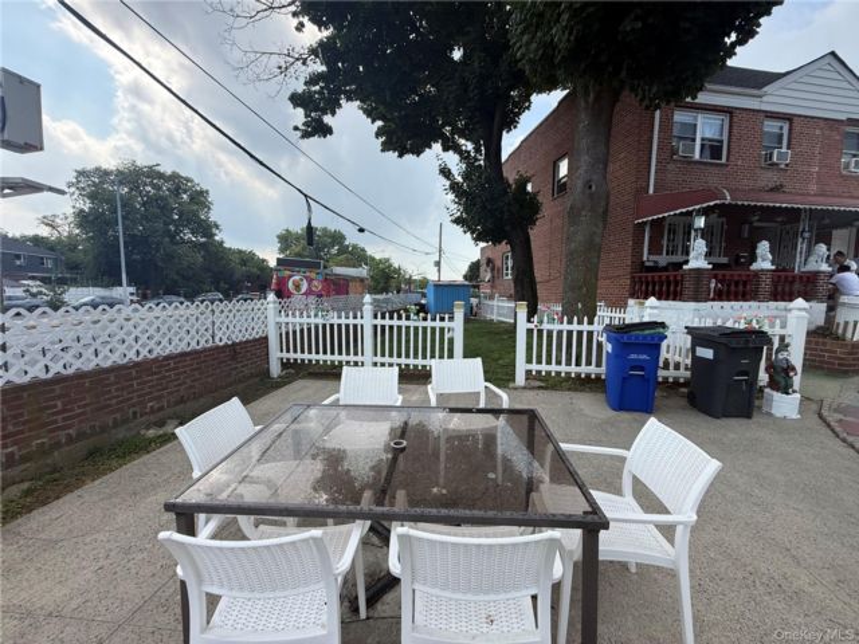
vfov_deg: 85.7
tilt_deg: -4.8
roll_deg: +0.1
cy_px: 322
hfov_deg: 102.1
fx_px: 347
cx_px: 430
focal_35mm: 14
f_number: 2.2
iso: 50
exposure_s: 1/799
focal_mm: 2.22
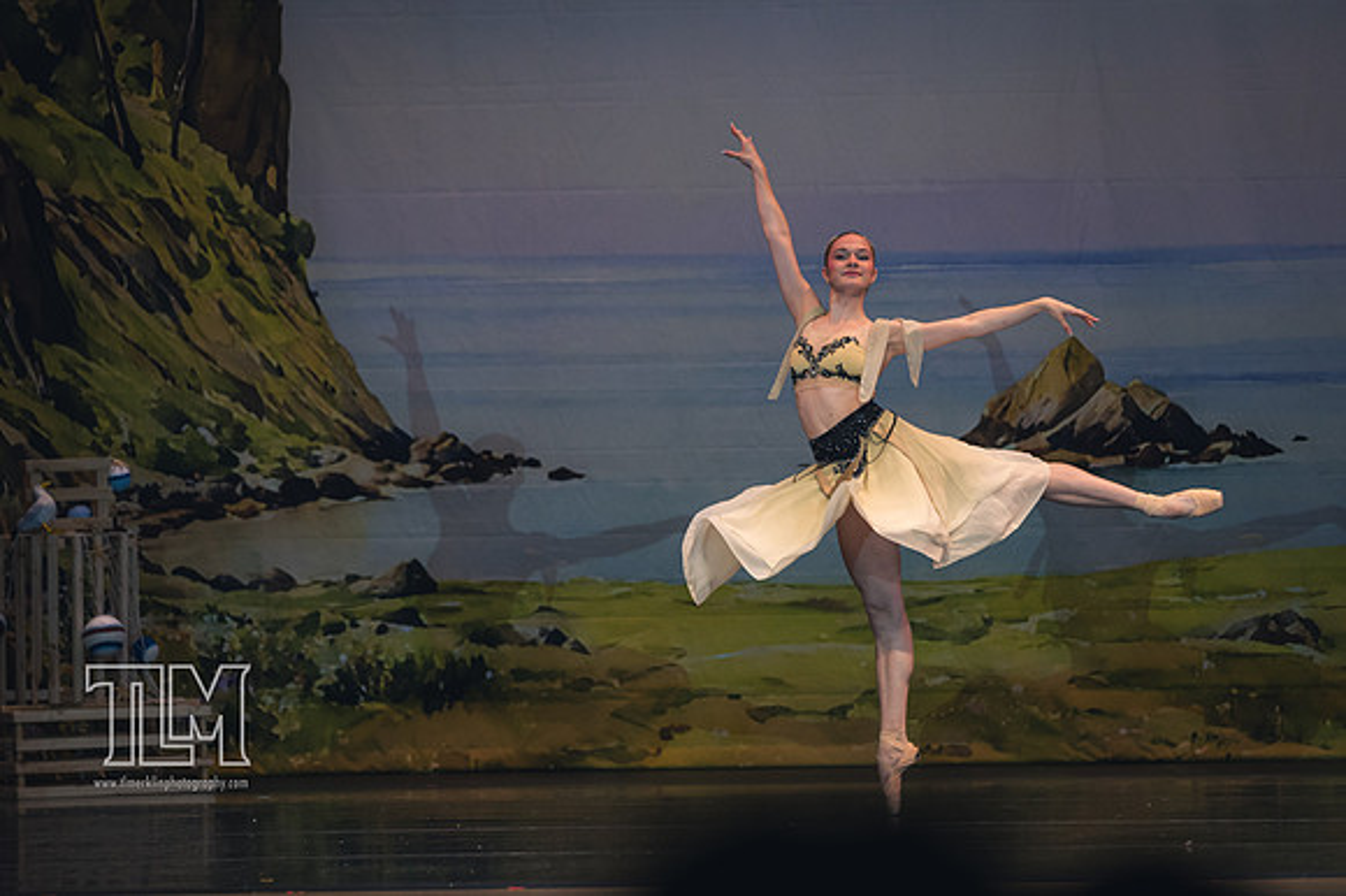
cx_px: 673
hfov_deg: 8.1
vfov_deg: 5.4
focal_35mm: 255
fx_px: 9528
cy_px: 448
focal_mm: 170
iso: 560
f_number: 2.8
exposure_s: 1/500
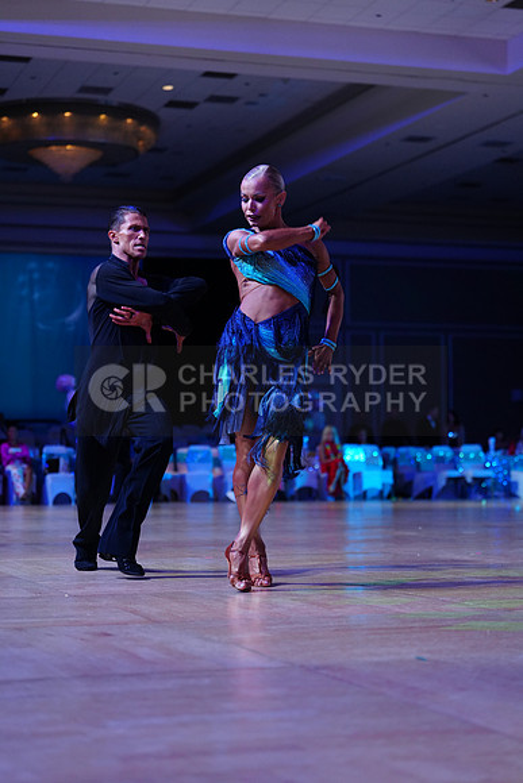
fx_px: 1524
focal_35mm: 70
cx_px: 262
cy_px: 392
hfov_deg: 19.5
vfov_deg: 28.8
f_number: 2.8
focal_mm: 70
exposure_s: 1/400
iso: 1600
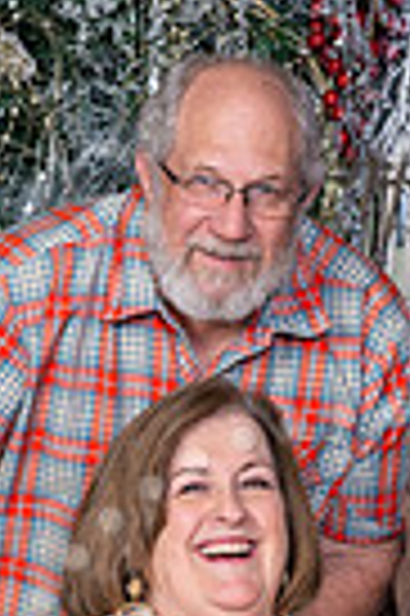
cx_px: 390
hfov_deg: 4.9
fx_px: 4795
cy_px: 818
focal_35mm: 280
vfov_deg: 7.3
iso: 400
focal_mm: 85
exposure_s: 1/125
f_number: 8
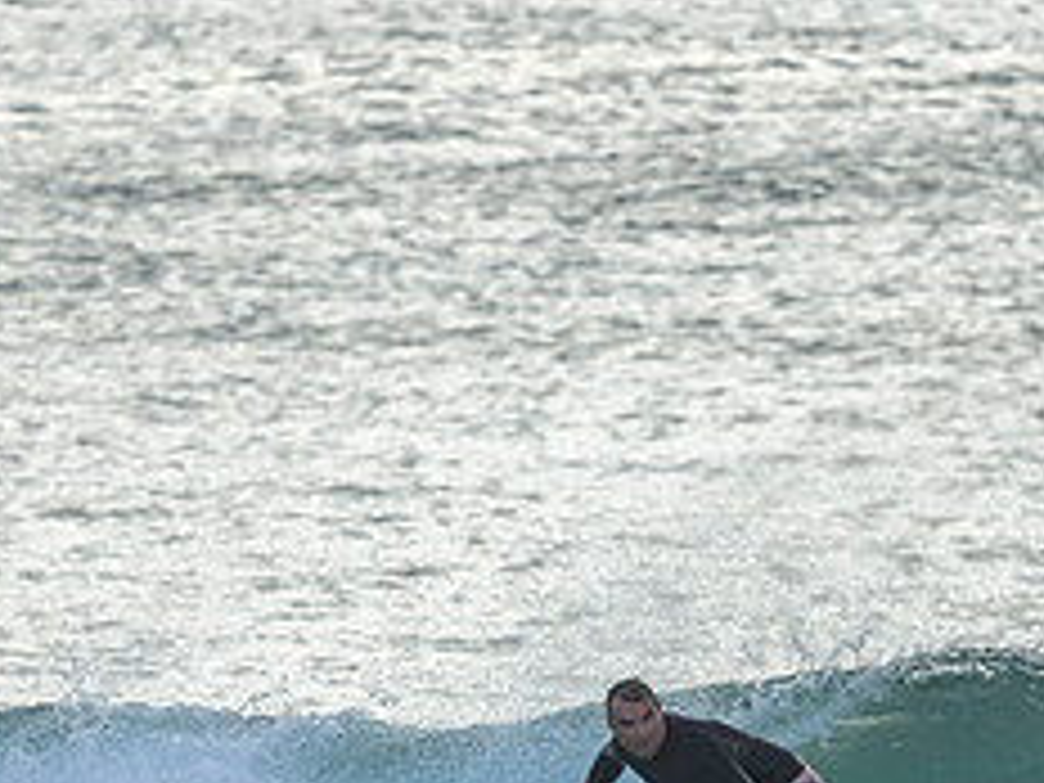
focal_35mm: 1927
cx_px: 774
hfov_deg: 1.0
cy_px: 830
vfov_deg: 0.8
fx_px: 58117
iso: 900
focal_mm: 800
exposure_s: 1/2500
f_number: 6.3
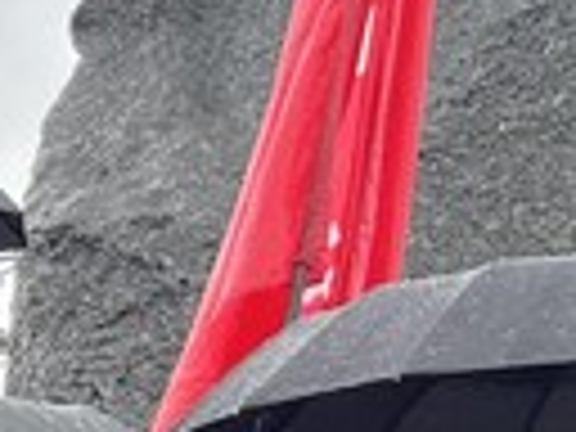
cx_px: -1472
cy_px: 1012
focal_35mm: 208
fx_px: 3461
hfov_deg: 7.6
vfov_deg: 6.8
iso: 50
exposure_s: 1/295
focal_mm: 5.1
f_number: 1.6
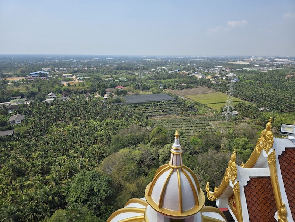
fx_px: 196
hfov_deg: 73.9
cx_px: 148
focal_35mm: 23
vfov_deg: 58.9
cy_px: 111
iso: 12
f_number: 1.7
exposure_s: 1/773
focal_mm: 6.3
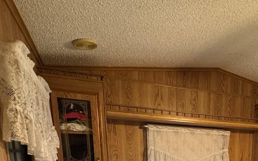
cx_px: 201
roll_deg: -0.6
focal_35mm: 34
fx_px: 239
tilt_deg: -12.1
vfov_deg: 30.2
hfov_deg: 53.5
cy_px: 205
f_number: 2.2
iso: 250
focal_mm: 2.22
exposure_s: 1/60
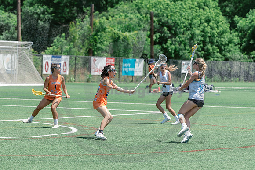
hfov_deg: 7.9
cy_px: 71
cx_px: 135
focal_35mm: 262
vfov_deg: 5.2
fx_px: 1857
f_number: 5
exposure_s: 1/1600
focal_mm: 180
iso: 400
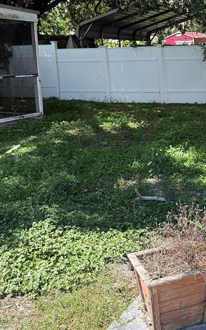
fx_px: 432
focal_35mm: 48
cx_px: 203
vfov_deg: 41.7
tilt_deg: -11.8
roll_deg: +2.6
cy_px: 141
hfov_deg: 25.6
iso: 100
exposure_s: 1/2299
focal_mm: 6.76
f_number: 1.78
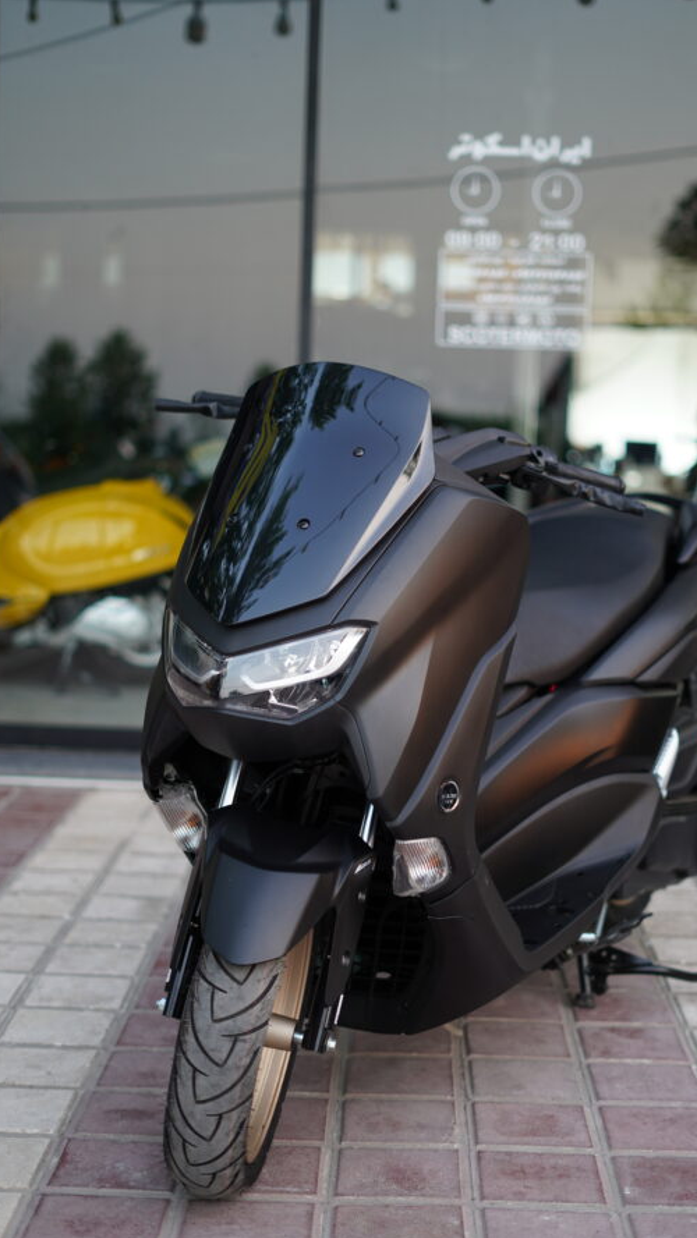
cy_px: 624
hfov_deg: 22.6
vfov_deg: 39.2
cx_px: 379
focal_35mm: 53
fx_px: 1742
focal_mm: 50
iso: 200
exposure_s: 1/100
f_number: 1.8
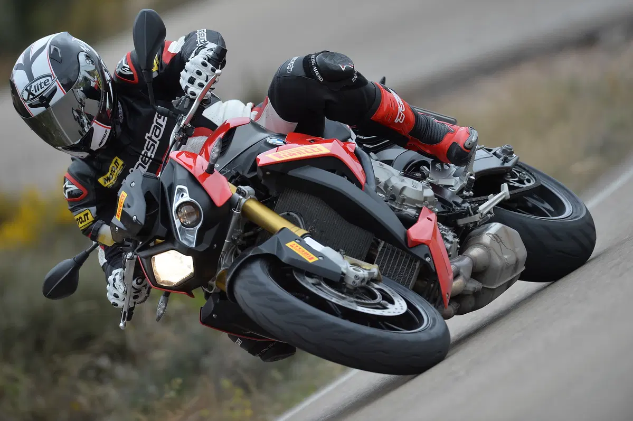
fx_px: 8783
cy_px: 210
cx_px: 316
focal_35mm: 500
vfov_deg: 2.7
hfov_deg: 4.1
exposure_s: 1/800
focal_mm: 500
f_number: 6.3
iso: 400
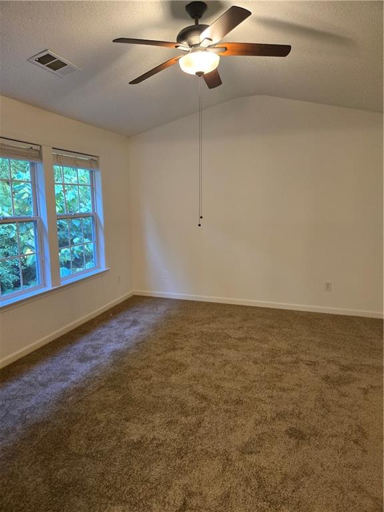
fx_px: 340
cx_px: 192
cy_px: 256
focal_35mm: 23
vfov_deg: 73.9
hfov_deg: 58.9
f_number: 1.8
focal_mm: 5.4
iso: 200
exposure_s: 1/120
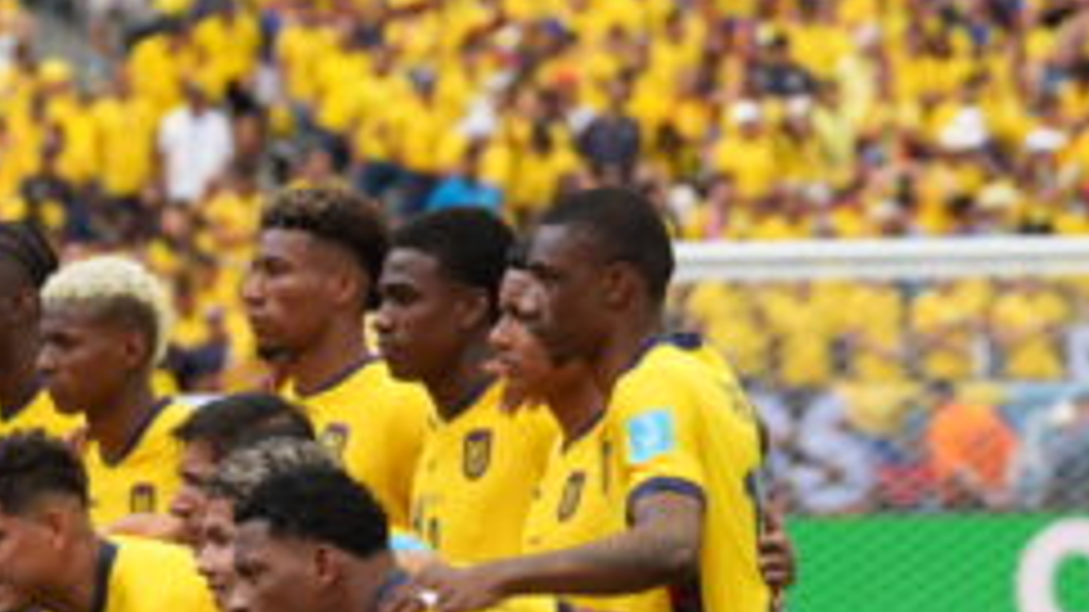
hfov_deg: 5.2
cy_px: 767
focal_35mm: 413
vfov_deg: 2.9
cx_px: 18
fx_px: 11923
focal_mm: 124
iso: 500
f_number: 4
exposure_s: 1/500
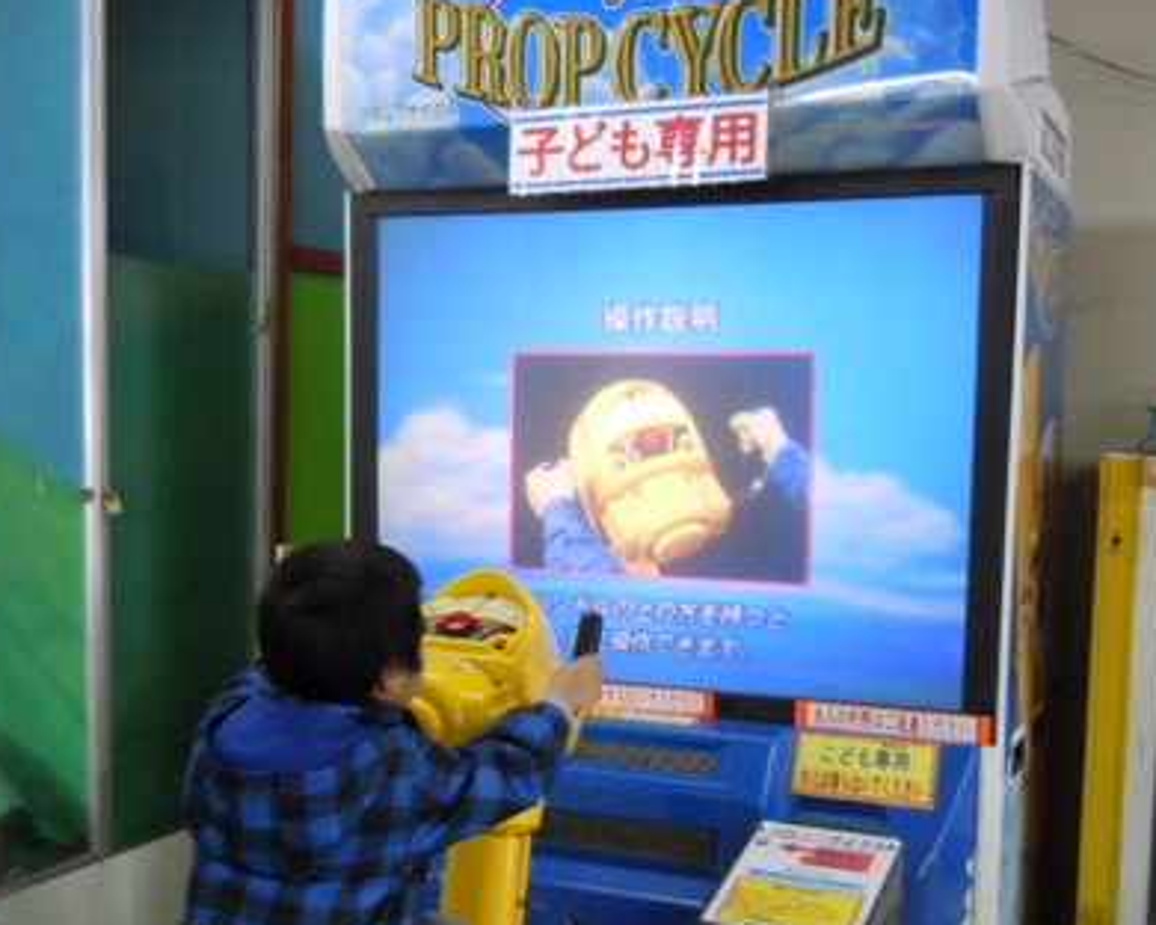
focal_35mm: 45
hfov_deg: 41.2
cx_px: 566
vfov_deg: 33.3
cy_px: 560
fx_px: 1540
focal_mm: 5.4
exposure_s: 1/20
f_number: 3.5
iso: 400
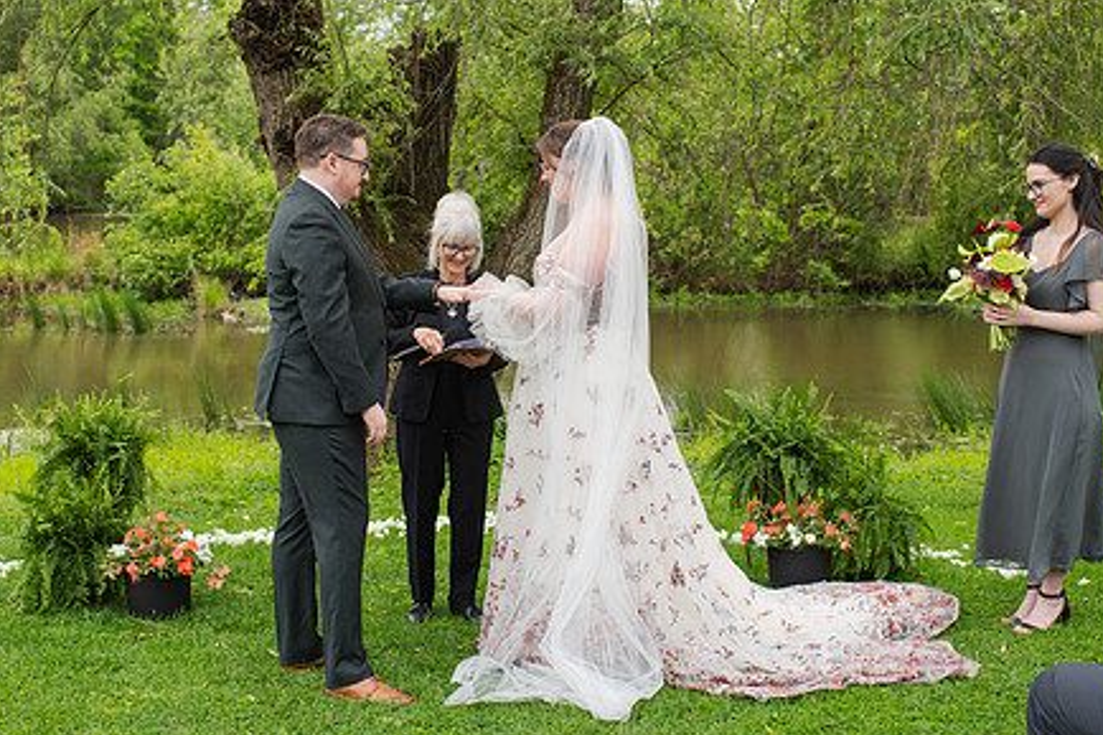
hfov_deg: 39.6
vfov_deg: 27.0
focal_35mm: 50
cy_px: 337
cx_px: 488
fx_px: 1531
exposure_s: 1/500
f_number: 3.5
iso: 140
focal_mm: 35
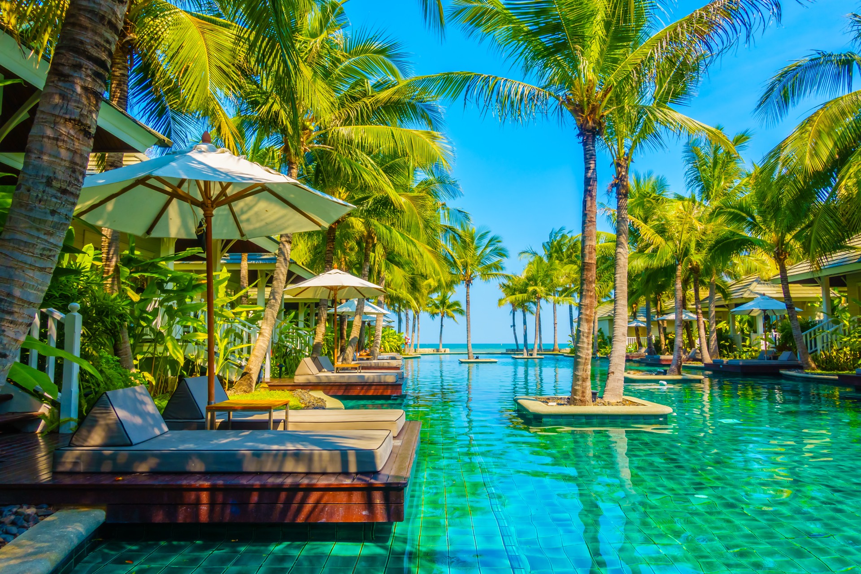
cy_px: 287
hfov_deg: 73.7
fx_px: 574
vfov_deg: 53.1
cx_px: 430
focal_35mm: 24
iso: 125
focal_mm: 8.8
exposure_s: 1/160
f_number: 8
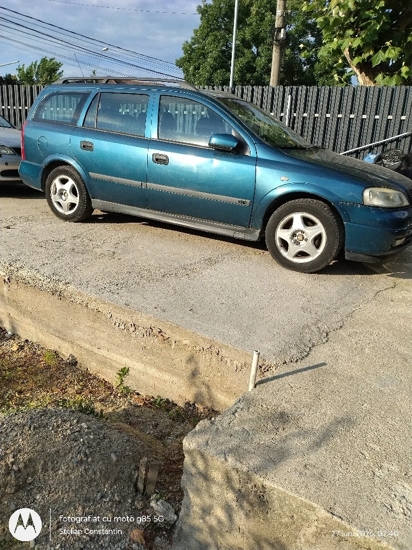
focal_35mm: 25
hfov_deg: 54.9
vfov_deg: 69.4
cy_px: 275
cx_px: 206
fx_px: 397
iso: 145
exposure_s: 1/1667
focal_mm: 4.71
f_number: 1.7
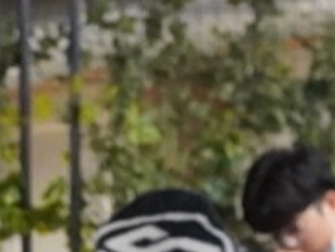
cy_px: 562
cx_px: -289
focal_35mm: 255
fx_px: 2468
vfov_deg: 5.7
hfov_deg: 7.5
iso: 5000
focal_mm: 23
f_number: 4
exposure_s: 1/160
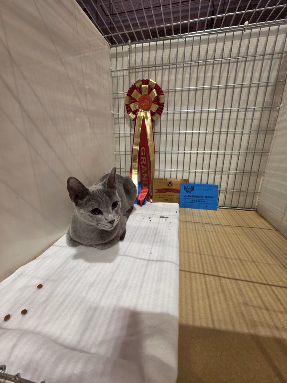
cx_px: 144
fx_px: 144
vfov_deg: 106.2
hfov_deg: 89.9
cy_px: 192
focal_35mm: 13
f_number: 1.9
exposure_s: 1/100
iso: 200
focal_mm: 2.2
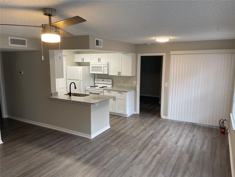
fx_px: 177
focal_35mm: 26
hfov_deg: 67.3
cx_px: 118
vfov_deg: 53.1
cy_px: 88
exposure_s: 1/120
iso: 125
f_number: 1.6
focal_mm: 5.1
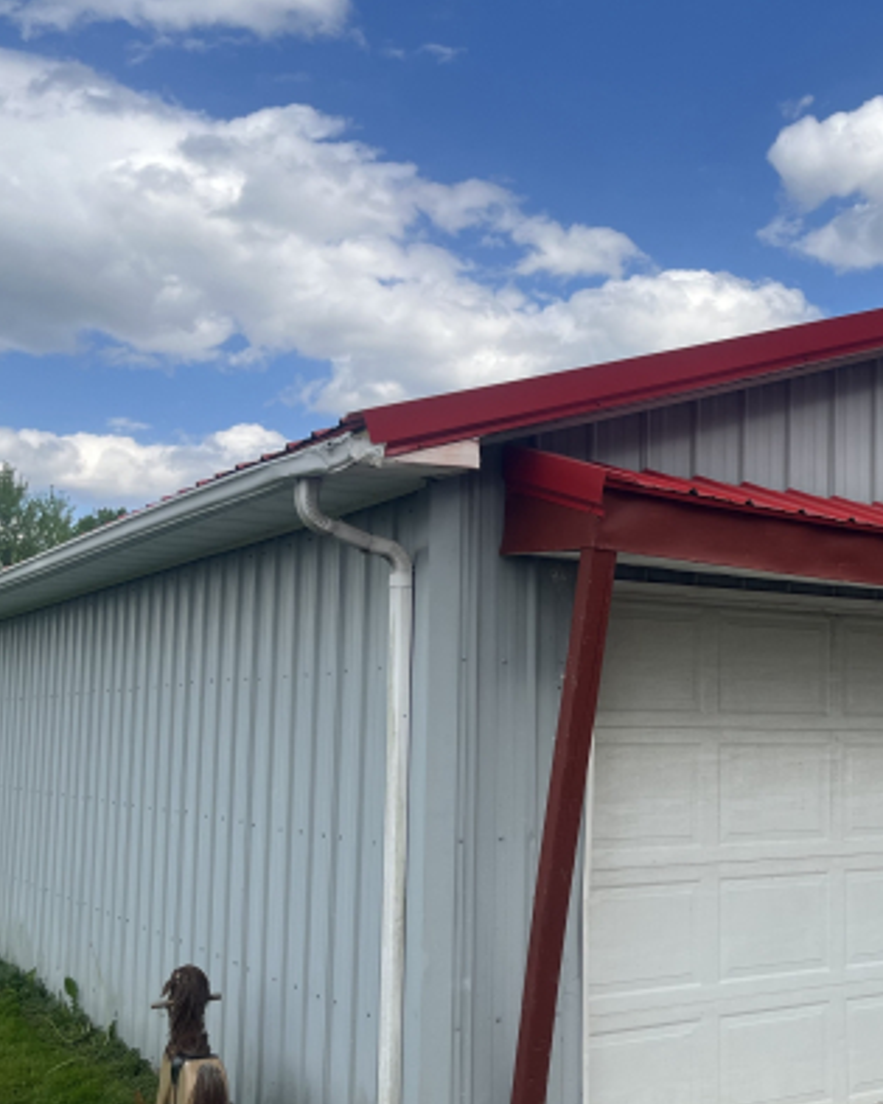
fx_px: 1405
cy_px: 639
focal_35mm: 43
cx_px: 713
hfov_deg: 33.8
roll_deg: +0.2
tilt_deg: +3.9
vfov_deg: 42.8
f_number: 1.6
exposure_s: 1/2632
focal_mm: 5.1
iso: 50
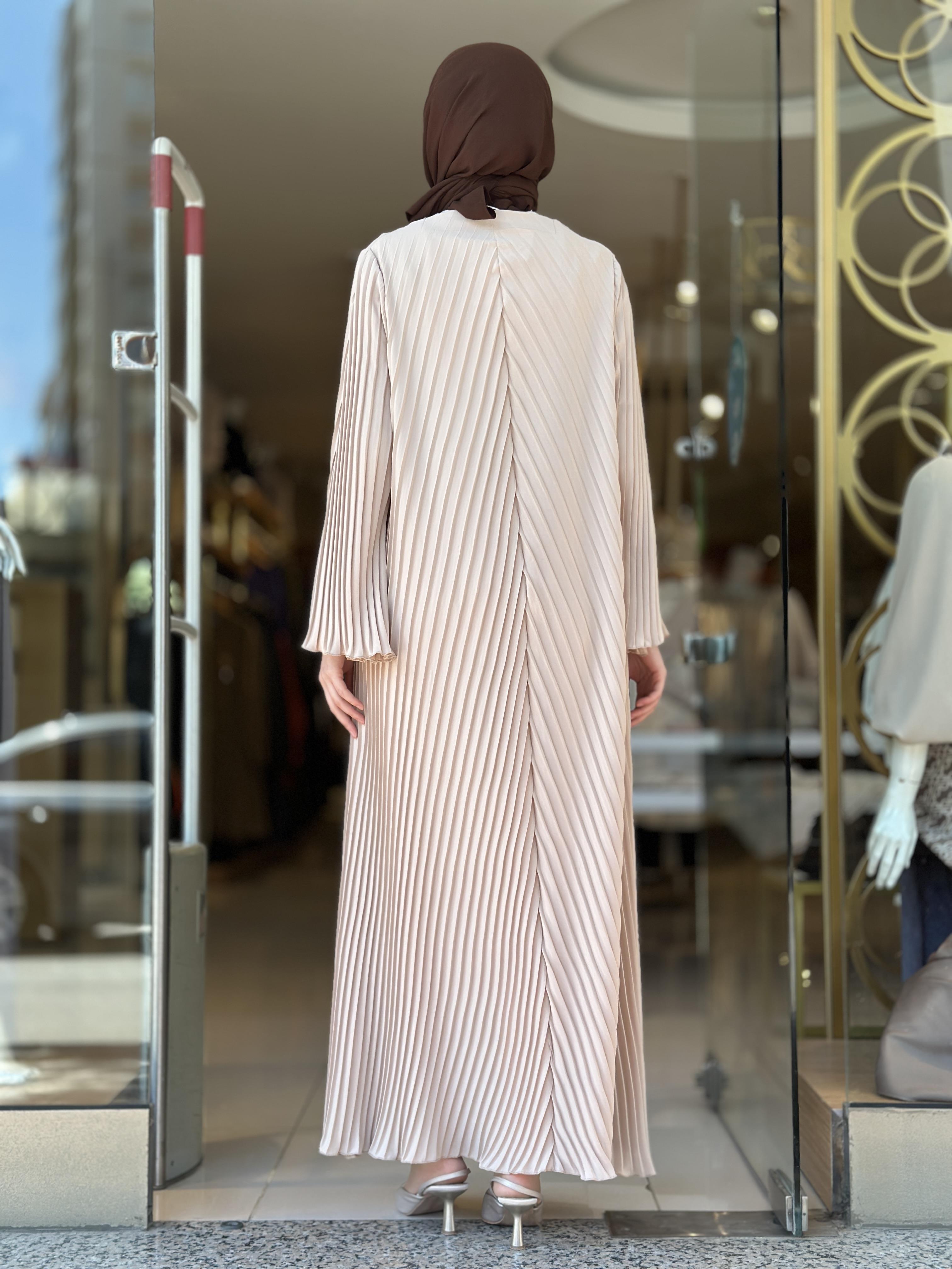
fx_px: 1760
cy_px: 634
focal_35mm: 48
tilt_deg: +5.7
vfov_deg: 39.7
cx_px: 476
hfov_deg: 30.3
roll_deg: -0.7
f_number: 1.78
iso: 80
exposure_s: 1/729
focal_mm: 6.86
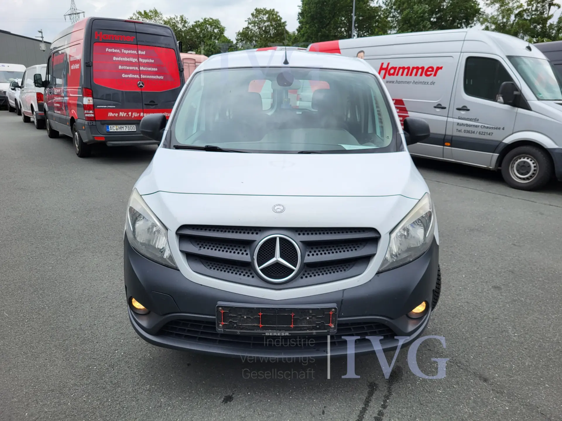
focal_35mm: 26
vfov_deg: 53.1
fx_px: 422
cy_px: 210
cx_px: 281
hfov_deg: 67.3
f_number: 1.8
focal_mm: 5.4
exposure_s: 1/1307
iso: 40
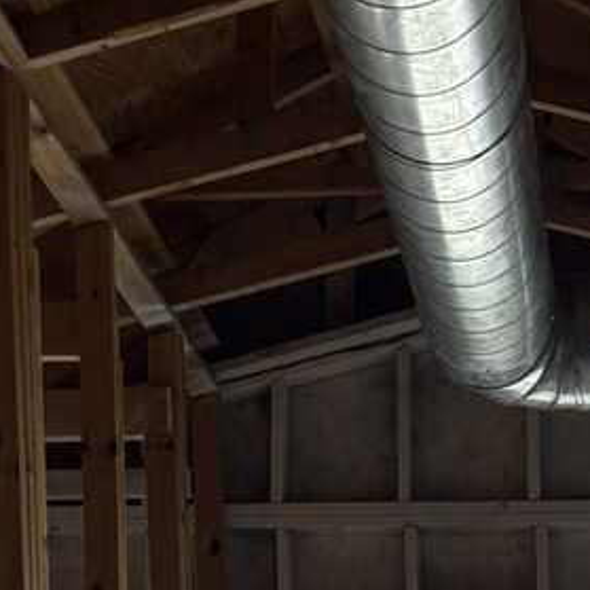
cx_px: 632
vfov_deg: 16.2
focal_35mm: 89
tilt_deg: -1.1
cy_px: 1089
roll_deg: +2.1
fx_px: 1716
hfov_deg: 18.8
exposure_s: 1/472
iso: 64
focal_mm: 5.96
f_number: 1.6
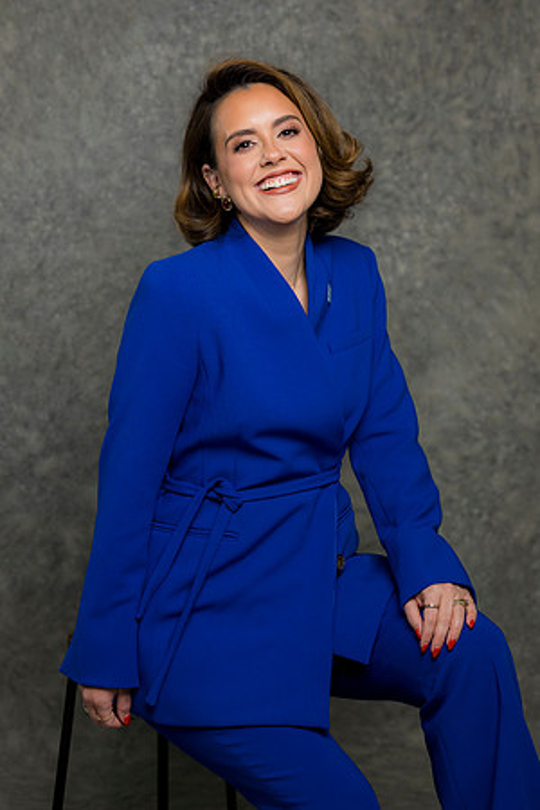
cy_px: 405
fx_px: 1912
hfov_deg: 16.1
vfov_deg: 23.9
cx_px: 270
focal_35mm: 85
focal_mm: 85
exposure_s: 1/200
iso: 125
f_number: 5
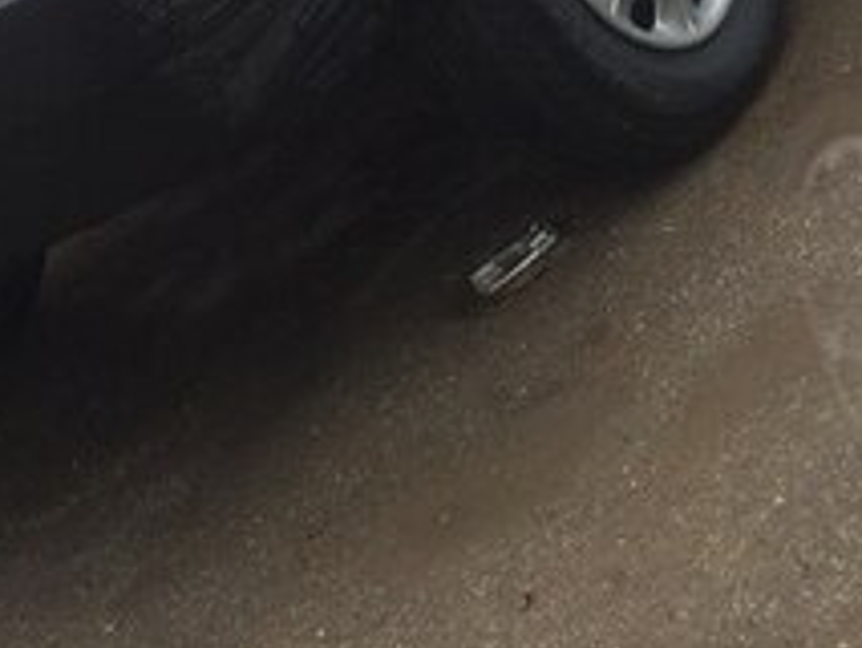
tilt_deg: -4.6
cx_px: 405
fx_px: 2242
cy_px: -338
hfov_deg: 21.8
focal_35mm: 90
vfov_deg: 15.2
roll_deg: +34.9
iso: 32
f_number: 2.2
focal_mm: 4.15
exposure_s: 1/100
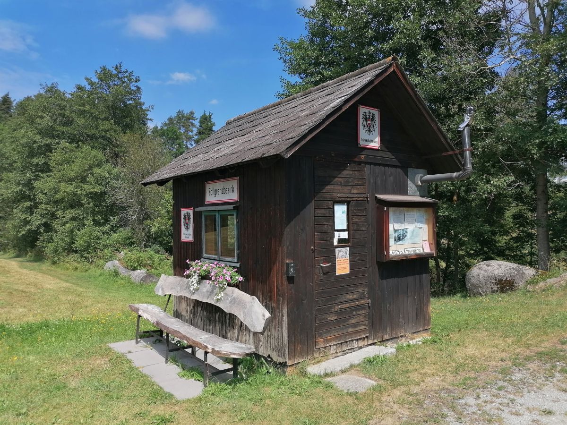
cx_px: 284
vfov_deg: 51.4
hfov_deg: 65.3
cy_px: 212
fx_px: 442
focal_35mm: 27
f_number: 1.8
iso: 50
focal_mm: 4.75
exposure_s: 1/2110
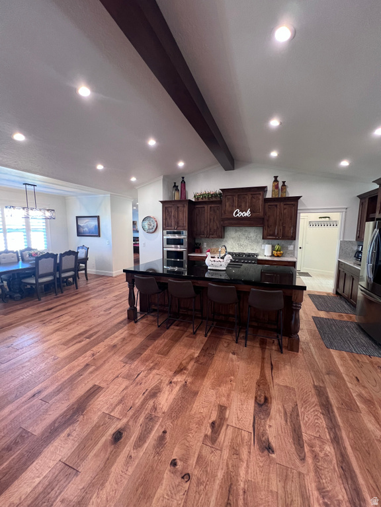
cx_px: 190
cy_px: 254
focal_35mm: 13
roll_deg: +0.0
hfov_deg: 89.9
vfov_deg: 106.2
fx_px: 191
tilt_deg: -6.5
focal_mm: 1.57
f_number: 1.8
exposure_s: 1/60
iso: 200
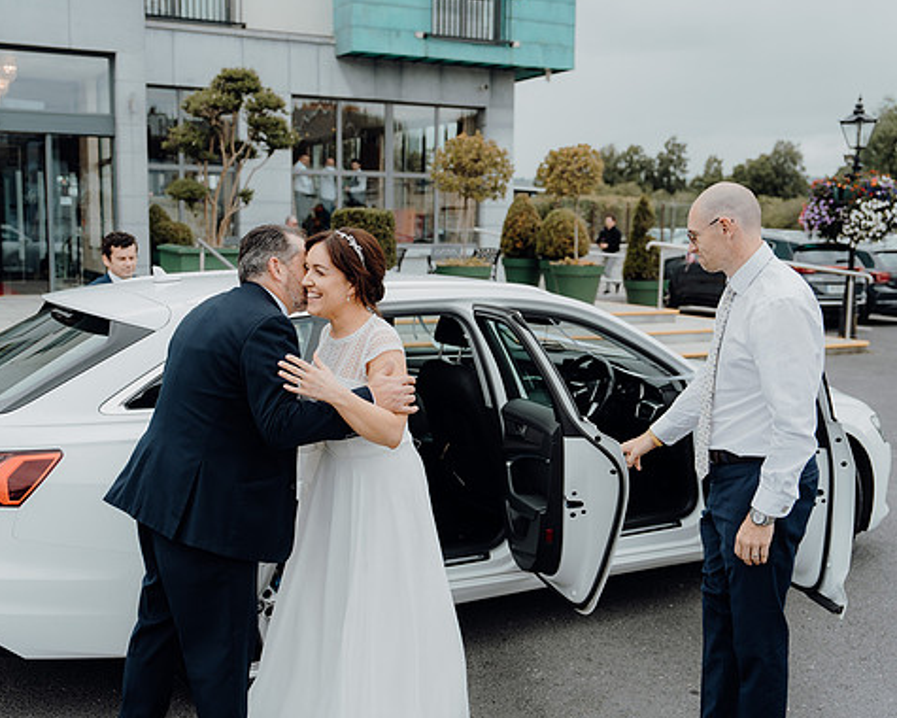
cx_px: 402
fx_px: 1035
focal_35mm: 39
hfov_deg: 46.8
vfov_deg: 38.2
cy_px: 358
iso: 125
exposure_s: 1/800
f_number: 2.8
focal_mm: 34
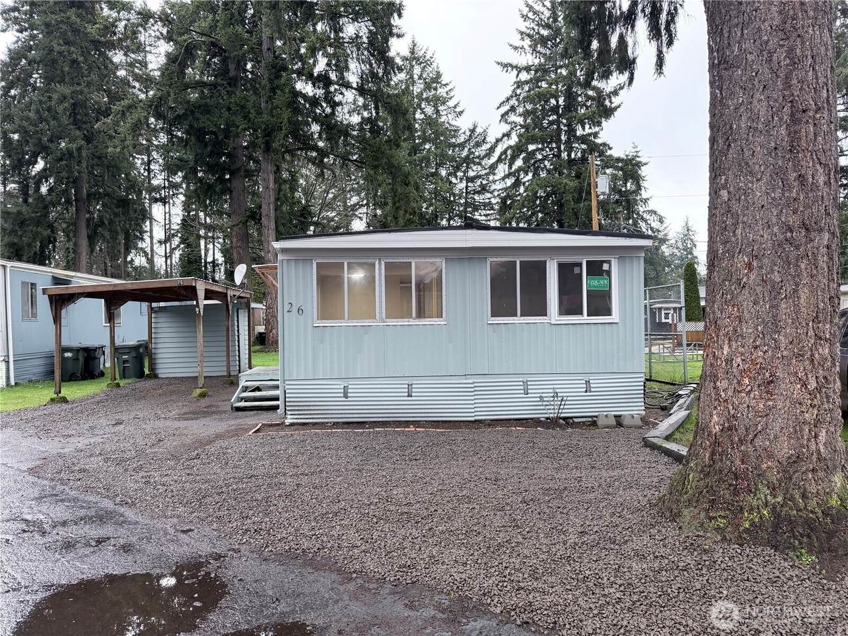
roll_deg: +2.4
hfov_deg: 71.6
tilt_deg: -0.2
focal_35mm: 24
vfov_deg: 56.8
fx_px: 588
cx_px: 424
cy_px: 318
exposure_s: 1/185
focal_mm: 6.76
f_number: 1.78
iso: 200
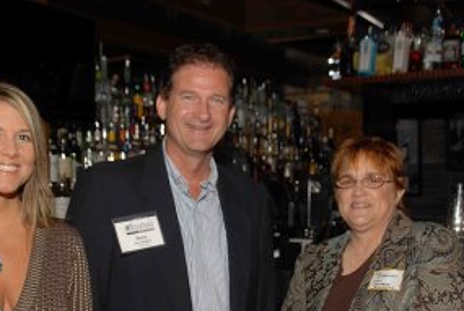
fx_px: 762
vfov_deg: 23.0
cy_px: 212
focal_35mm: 59
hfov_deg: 33.8
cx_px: 199
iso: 100
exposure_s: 1/250
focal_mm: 28
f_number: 5.6
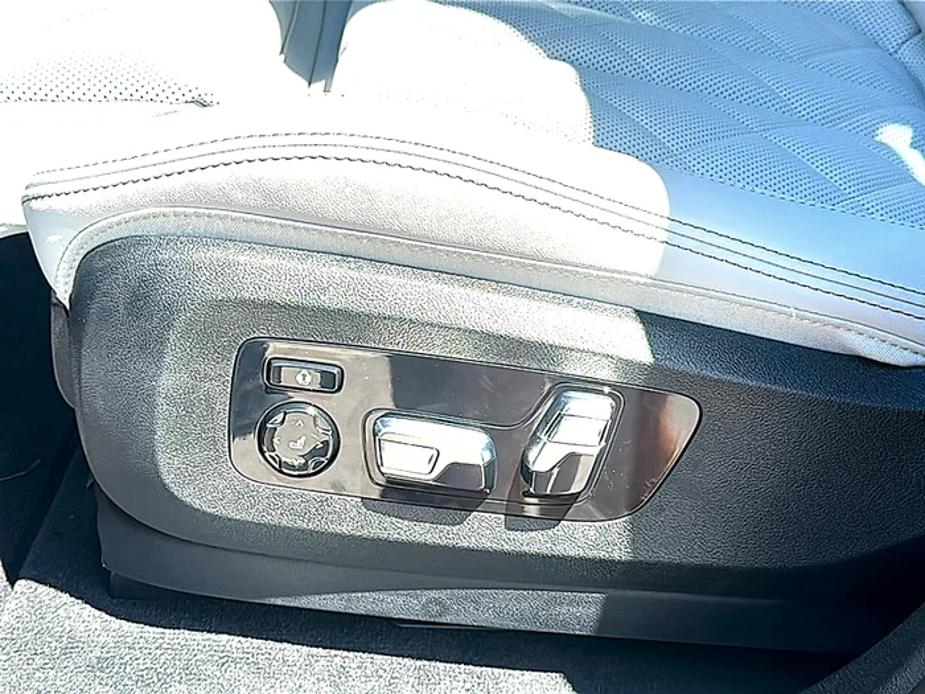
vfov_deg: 32.2
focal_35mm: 45
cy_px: 347
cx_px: 462
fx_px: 1202
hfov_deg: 42.1
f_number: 1.78
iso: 80
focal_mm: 6.86
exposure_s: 1/1215
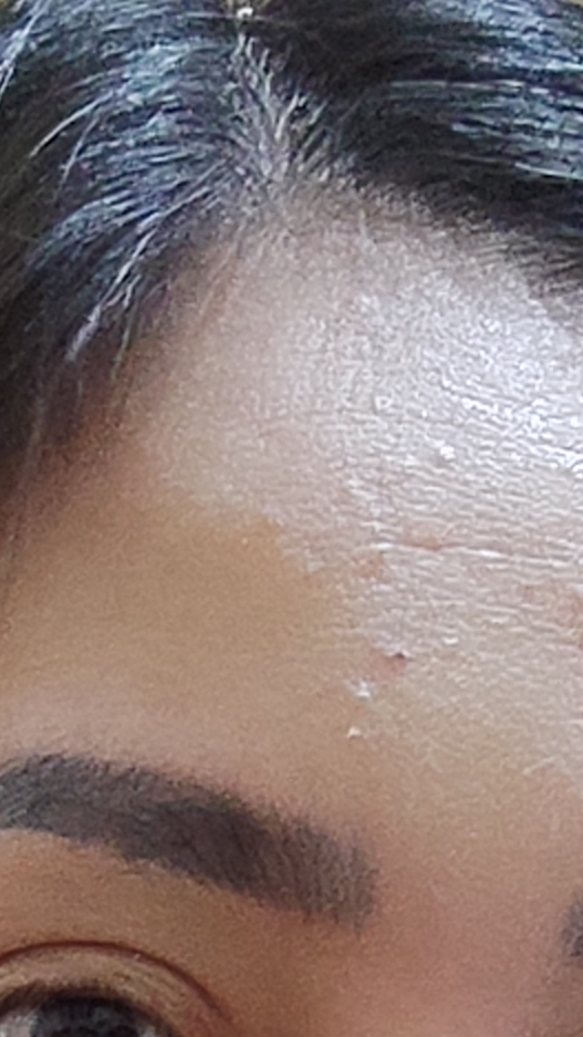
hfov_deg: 11.2
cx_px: 64
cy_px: 2352
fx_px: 2968
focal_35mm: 108
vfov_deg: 14.5
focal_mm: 3.49
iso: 408
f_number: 2.45
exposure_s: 1/20
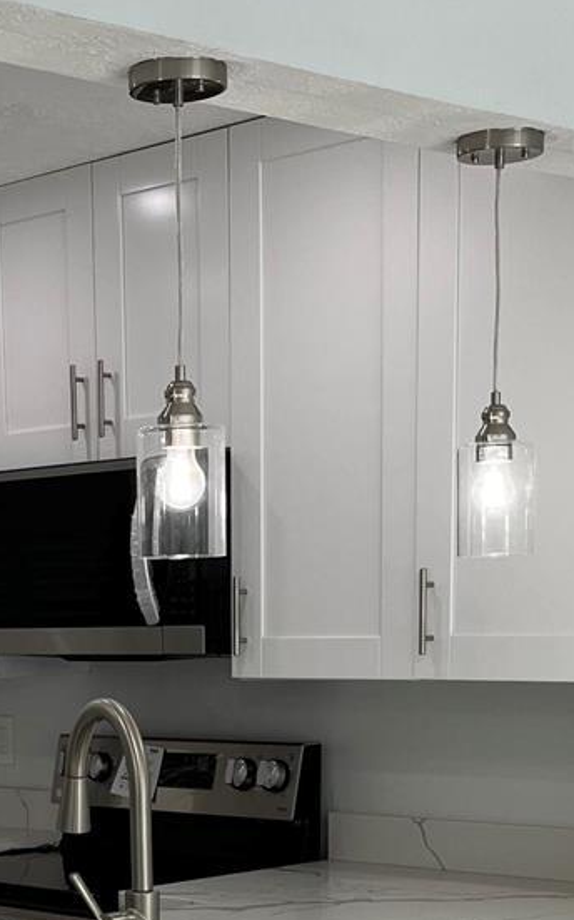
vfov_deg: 24.9
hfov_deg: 16.0
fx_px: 2004
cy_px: 877
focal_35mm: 80
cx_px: -7
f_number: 1.6
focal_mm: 5.1
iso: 40
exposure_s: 1/224
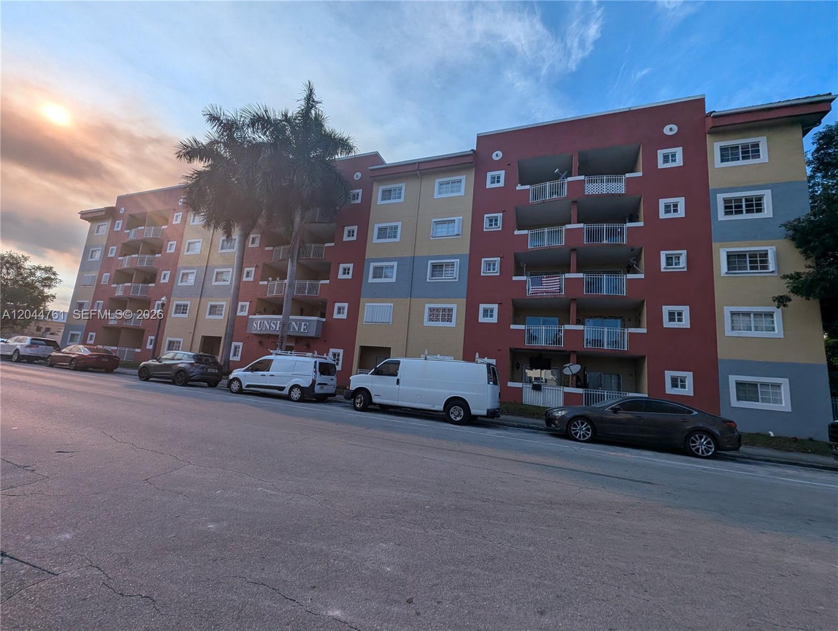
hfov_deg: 106.1
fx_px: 315
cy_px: 316
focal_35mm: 13
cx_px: 419
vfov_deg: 90.1
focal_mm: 1.95
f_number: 2.2
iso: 48
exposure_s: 1/2564
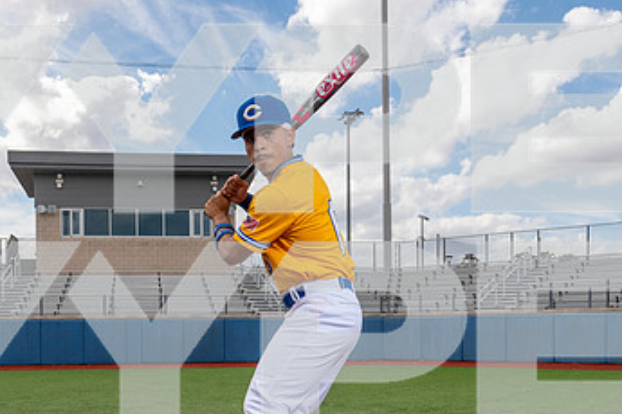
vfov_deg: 31.0
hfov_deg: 45.9
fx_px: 726
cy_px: 338
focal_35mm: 42
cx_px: 225
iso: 100
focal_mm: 25
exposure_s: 1/250
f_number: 8
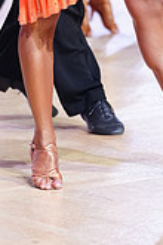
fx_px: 2771
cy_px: -141
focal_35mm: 408
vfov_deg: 5.0
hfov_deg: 3.4
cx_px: 107
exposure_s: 1/500
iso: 2000
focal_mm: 116
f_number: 2.8
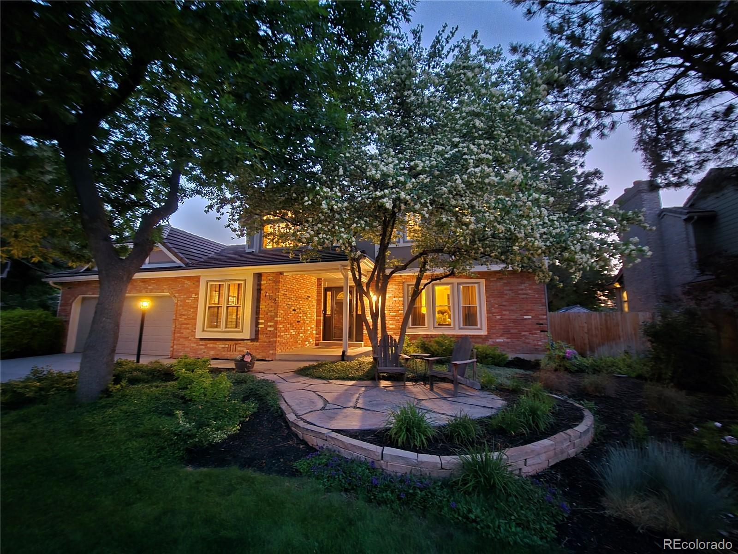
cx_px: 369
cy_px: 277
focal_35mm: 13
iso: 1250
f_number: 2.2
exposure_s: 1/8
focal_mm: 2.2
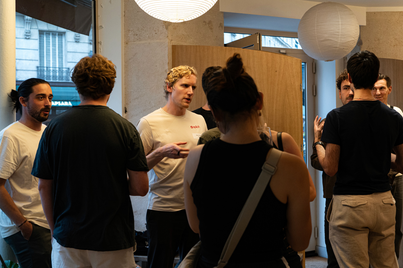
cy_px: 134
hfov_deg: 40.3
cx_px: 202
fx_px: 548
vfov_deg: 27.5
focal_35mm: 49
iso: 3200
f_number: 5.6
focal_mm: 49
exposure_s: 1/100
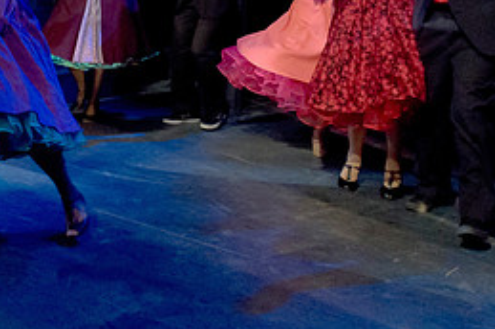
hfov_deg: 33.1
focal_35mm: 57
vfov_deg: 22.6
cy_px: -14
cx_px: 42
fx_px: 784
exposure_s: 1/100
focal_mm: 17
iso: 3200
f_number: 2.8
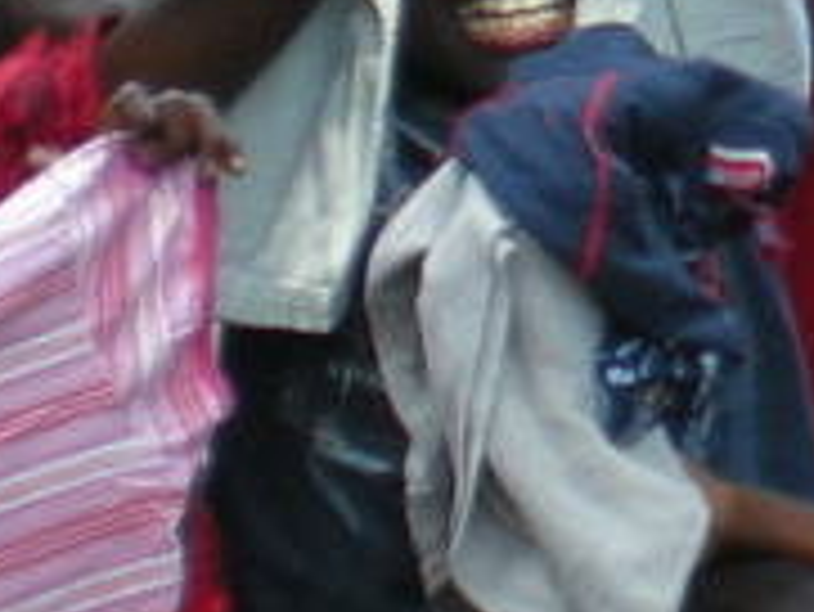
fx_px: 5059
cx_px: 2055
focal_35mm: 215
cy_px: -207
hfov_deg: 8.3
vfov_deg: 6.8
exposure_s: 1/55
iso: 73
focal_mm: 6.3
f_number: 3.1
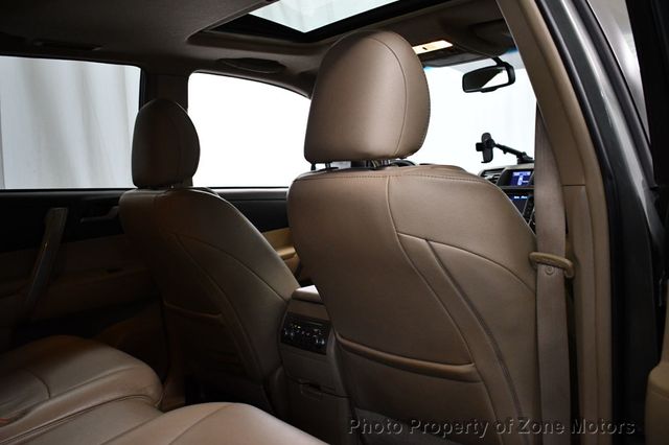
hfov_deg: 57.2
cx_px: 334
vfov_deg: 39.9
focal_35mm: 33
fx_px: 613
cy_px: 222
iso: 2500
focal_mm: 22
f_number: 3.8
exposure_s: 1/125
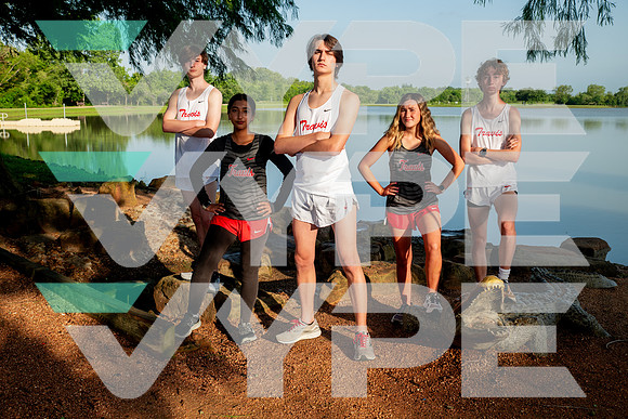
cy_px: 210
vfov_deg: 37.9
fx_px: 611
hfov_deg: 54.4
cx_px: 314
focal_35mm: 35
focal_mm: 35
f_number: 7.1
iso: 125
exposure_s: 1/200
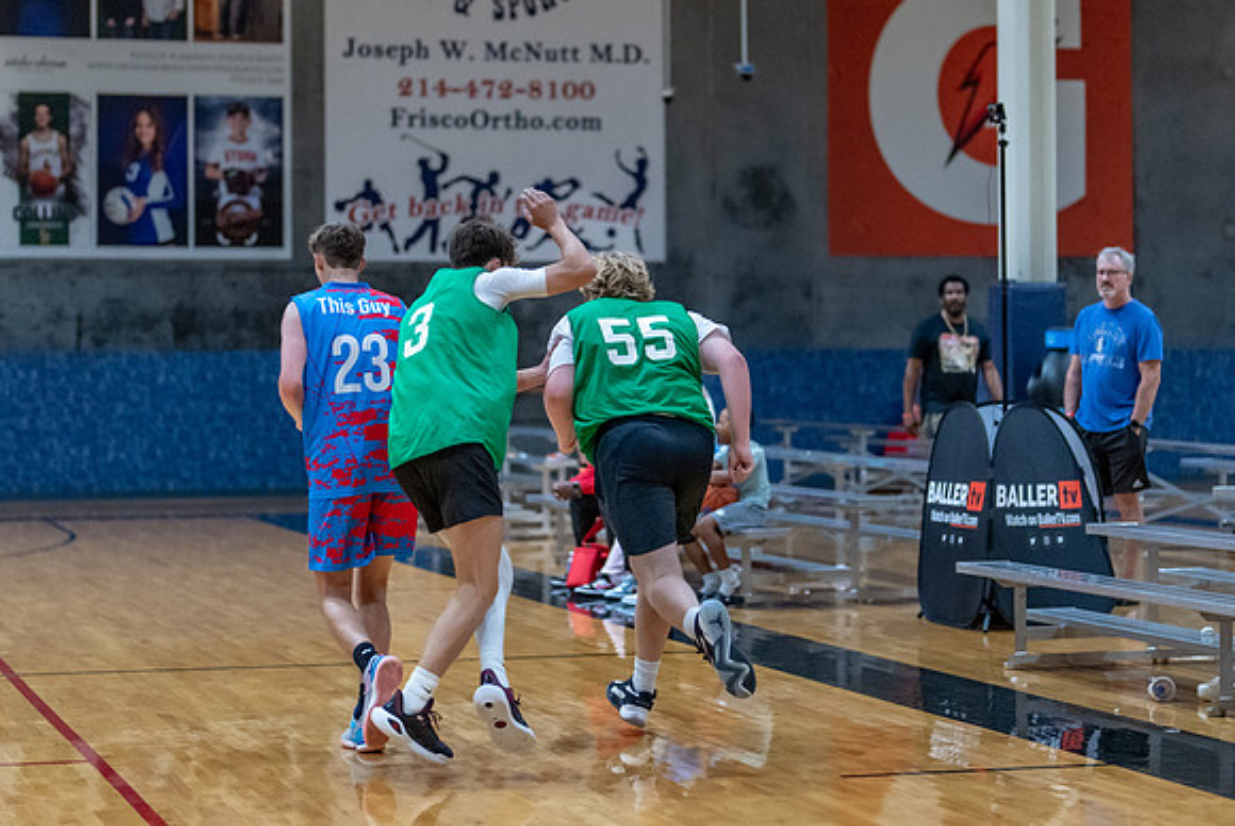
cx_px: 685
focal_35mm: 94
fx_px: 3240
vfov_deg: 14.5
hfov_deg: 21.6
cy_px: 346
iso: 2000
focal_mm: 50
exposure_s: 1/1600
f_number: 1.2
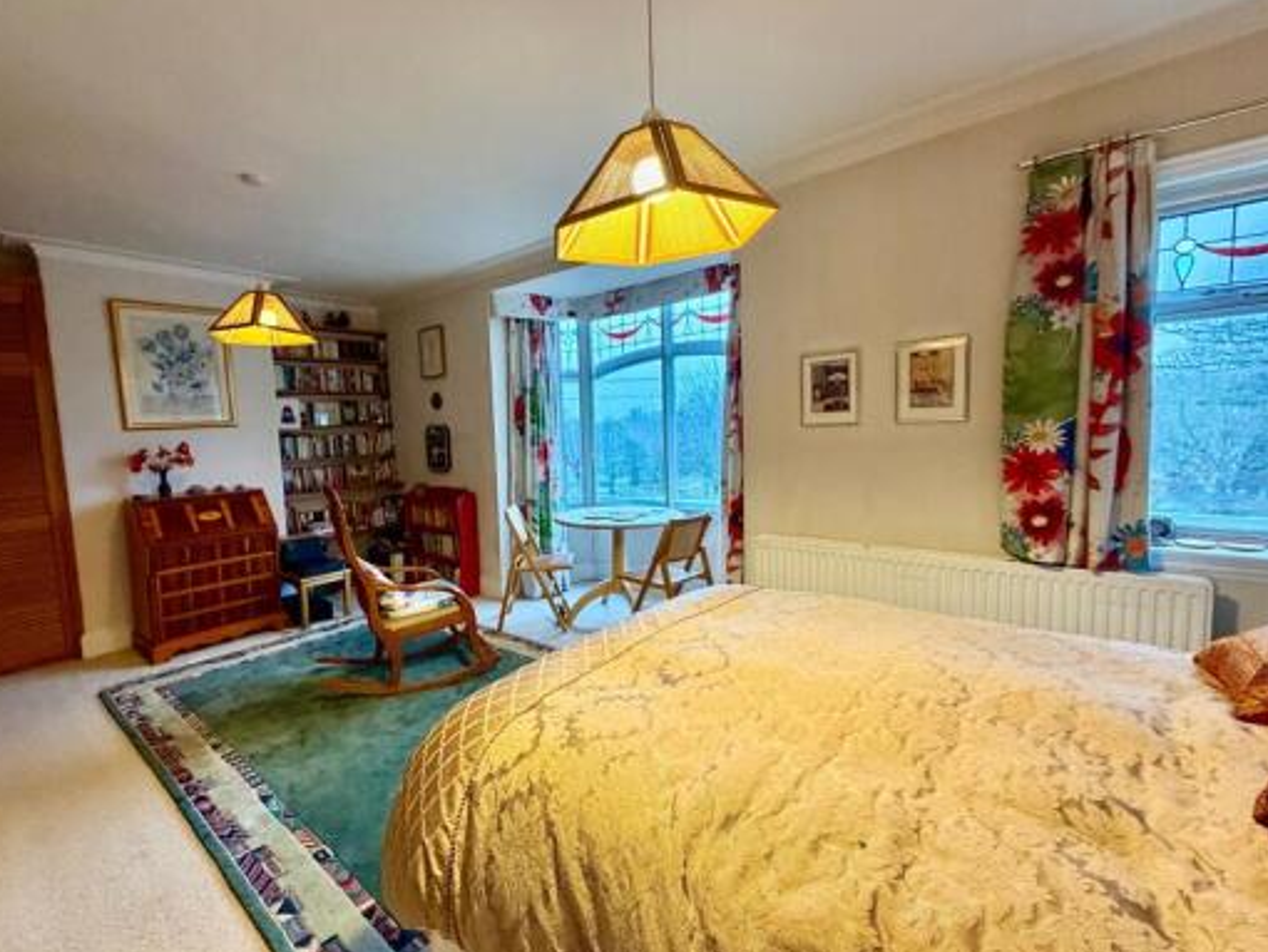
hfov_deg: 93.9
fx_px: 586
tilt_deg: -4.3
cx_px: 548
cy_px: 478
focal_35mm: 16
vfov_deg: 78.2
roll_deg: +2.6
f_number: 2.2
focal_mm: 2.22
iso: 500
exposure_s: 1/50
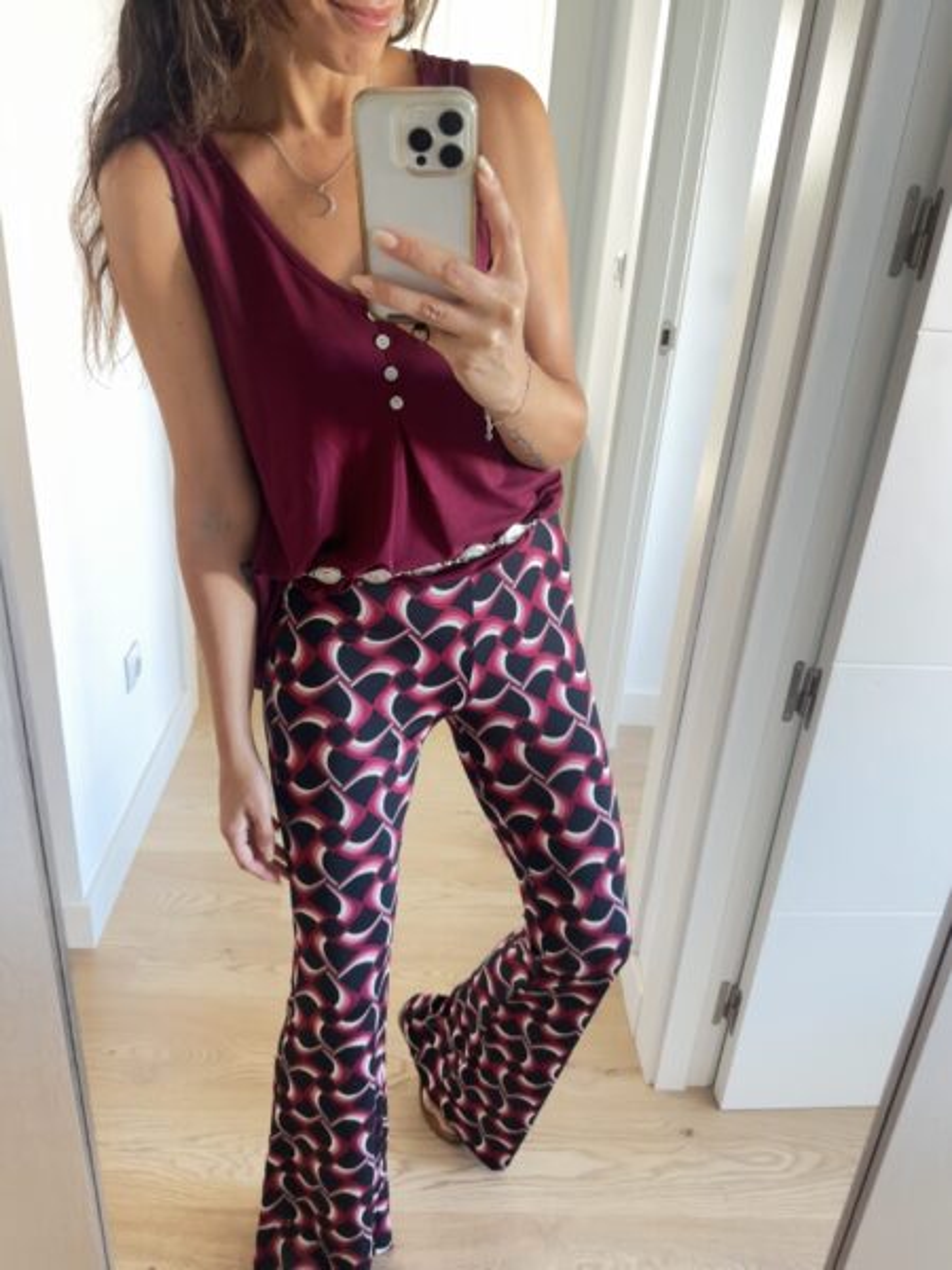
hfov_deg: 56.8
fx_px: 880
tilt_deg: -23.8
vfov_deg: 71.6
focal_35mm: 24
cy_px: 635
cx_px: 476
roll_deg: -5.1
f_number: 1.78
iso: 640
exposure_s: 1/60
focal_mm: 6.76
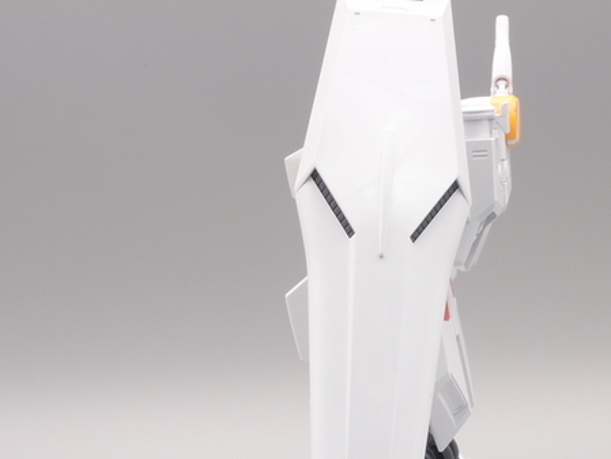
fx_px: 1571
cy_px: 350
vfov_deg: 16.5
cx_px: 381
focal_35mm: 89
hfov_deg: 22.0
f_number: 8
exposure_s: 1/5
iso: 100
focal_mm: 10.83
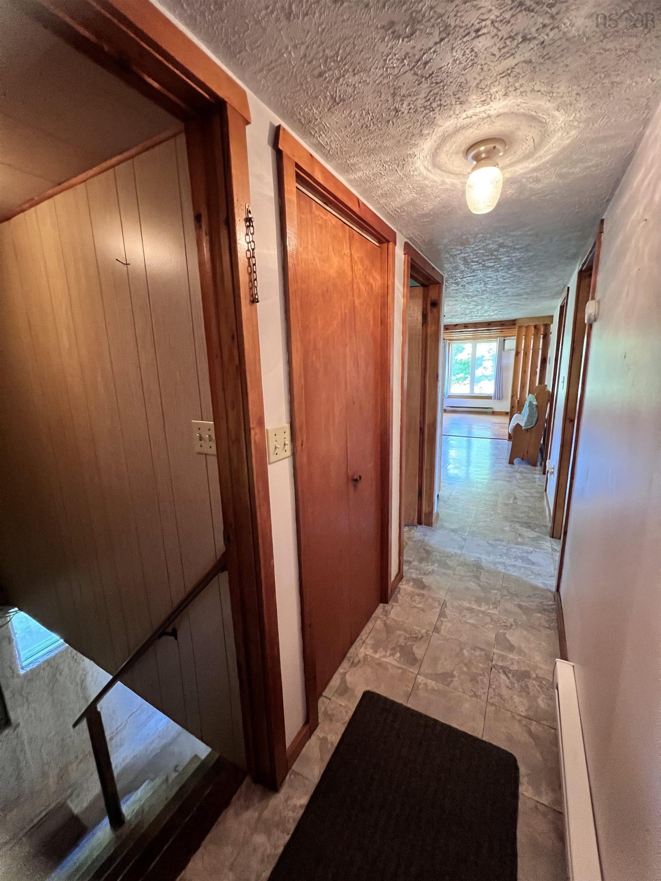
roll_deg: +2.1
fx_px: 331
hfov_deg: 89.9
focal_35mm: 13
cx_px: 330
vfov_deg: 106.2
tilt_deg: -11.3
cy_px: 440
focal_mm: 1.57
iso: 800
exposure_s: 1/60
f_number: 1.8
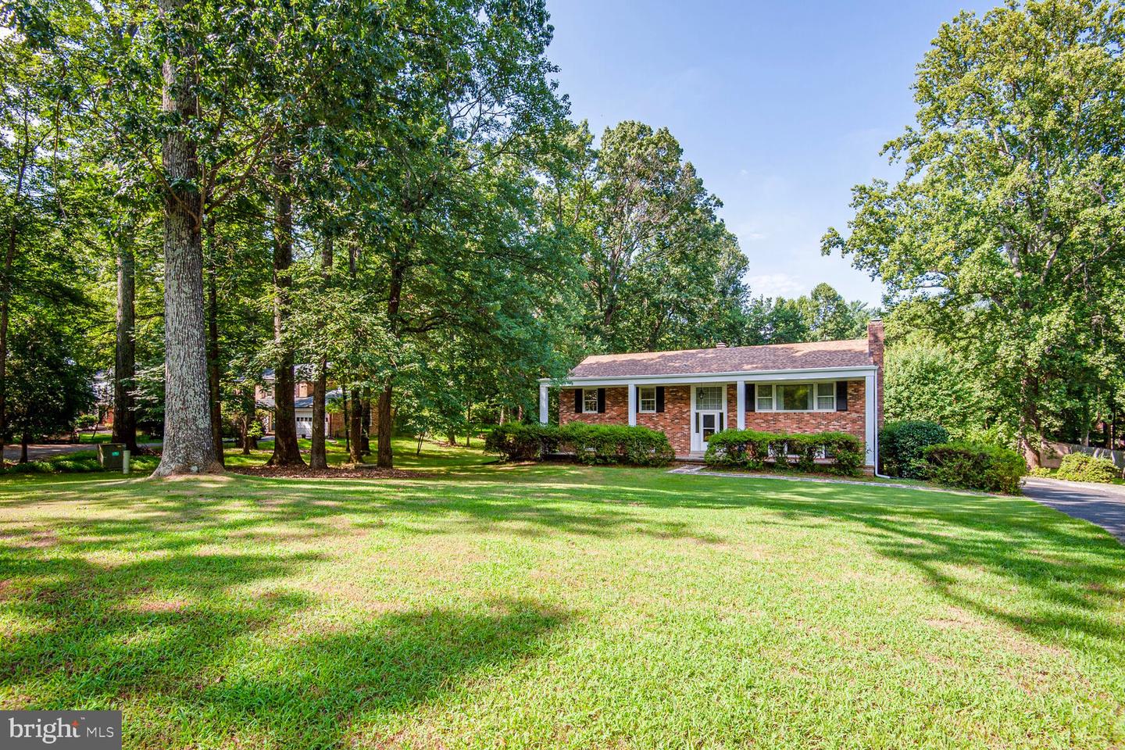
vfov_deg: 73.7
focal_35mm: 16
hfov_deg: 96.7
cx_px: 562
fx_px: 500
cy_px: 375
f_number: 8
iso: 200
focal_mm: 16
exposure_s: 1/200
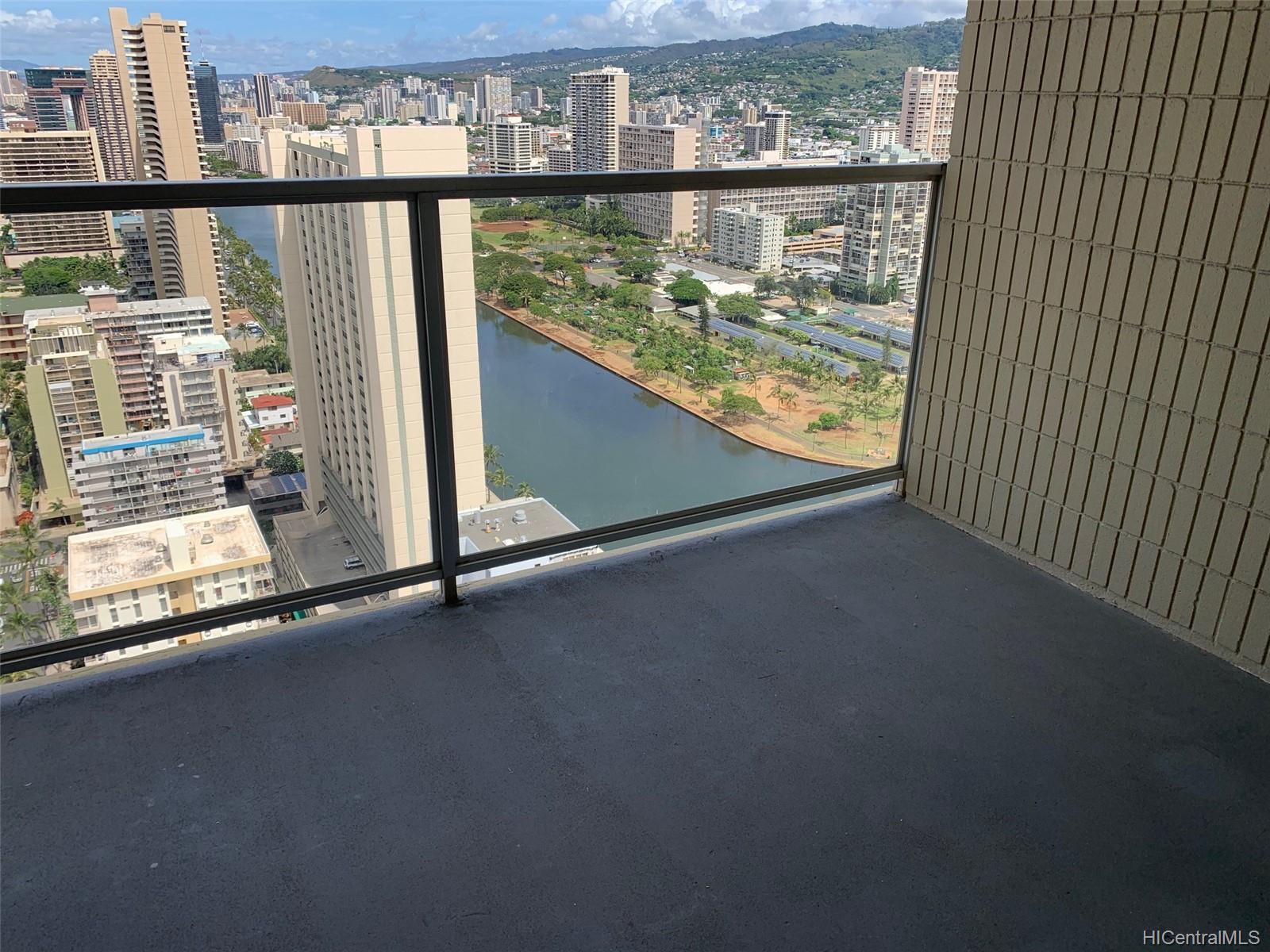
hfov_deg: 67.3
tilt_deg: -22.9
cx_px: 635
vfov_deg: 53.1
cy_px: 476
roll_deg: -0.8
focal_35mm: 26
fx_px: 954
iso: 25
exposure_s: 1/1916
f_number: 1.8
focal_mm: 4.25
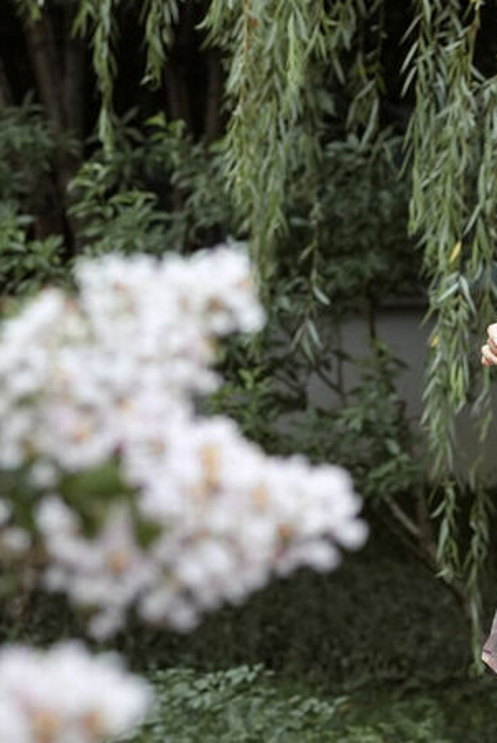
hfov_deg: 4.6
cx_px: 411
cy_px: 42
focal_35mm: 296
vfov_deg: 6.9
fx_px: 6120
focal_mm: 85
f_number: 3.5
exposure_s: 1/125
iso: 400
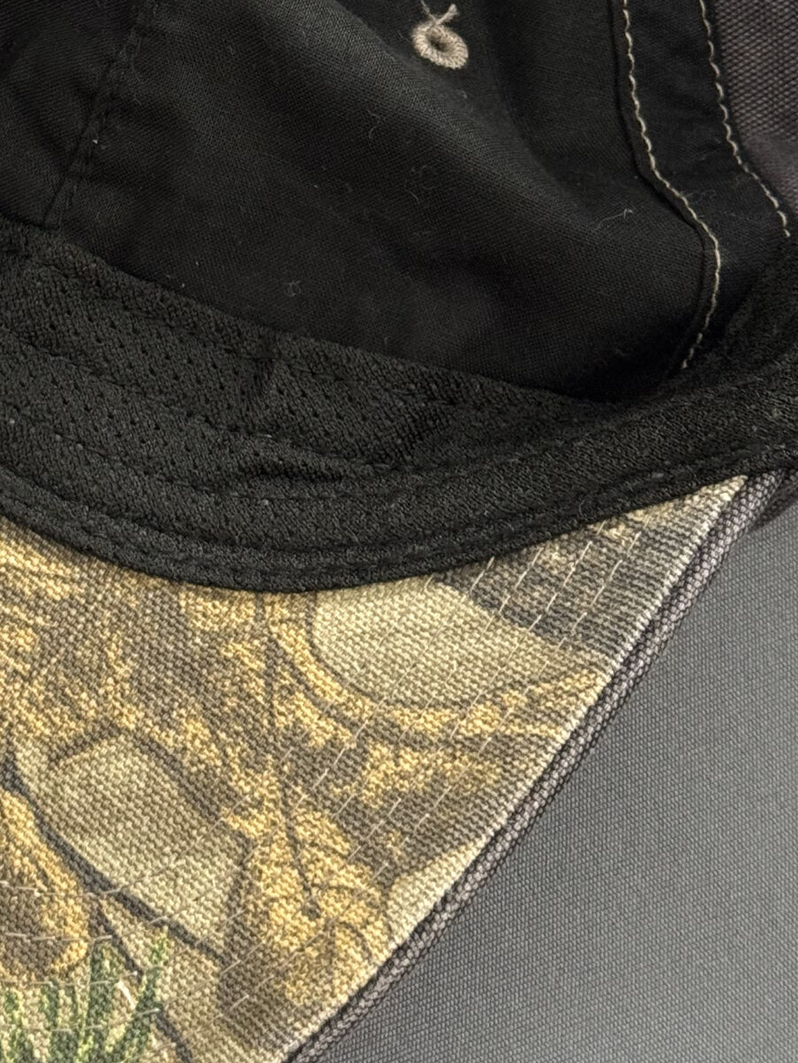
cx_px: 135
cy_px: -61
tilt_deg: -68.7
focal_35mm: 102
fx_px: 3135
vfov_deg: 18.6
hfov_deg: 14.4
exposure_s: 1/60
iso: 250
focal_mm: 6.76
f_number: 1.78
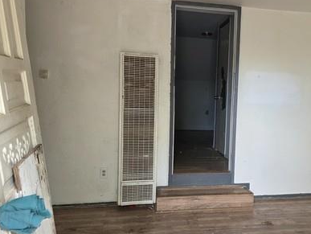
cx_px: 216
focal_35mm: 38
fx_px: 342
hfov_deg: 47.8
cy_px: 131
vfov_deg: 37.7
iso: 500
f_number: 1.7
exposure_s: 1/120
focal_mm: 6.3
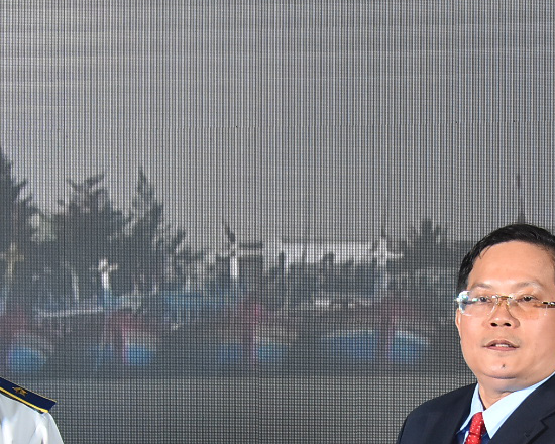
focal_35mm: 141
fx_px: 2316
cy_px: 497
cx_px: 398
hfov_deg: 13.6
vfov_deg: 10.8
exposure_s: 1/200
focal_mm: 34
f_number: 6.3
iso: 800
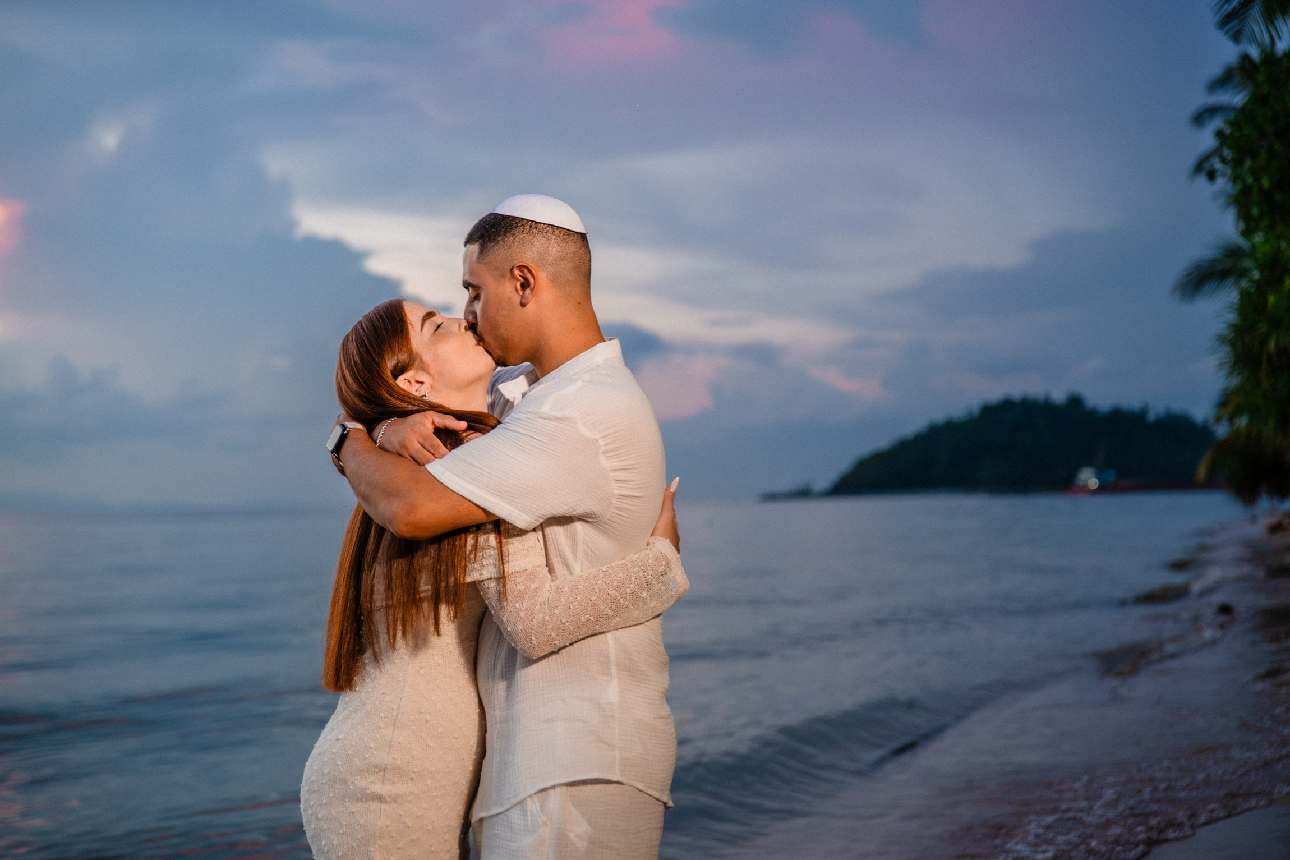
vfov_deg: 26.3
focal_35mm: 51
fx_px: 1843
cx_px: 645
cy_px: 430
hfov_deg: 38.6
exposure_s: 1/250
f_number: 2.5
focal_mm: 50
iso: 1000
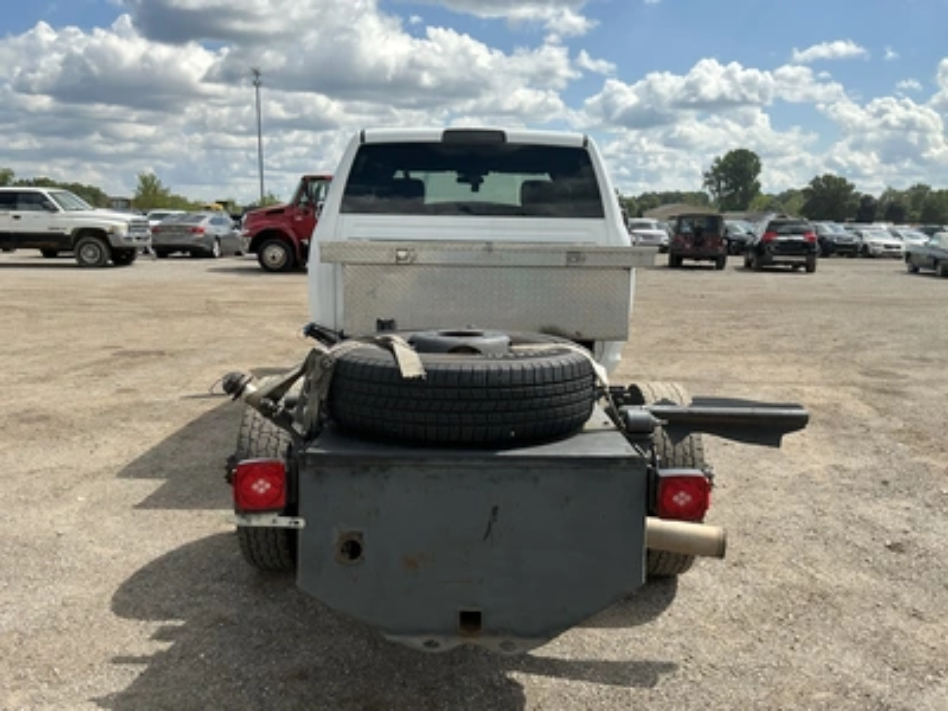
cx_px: 474
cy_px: 356
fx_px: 767
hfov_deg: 63.4
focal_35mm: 28
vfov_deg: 49.7
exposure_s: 1/1848
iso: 25
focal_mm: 3
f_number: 1.8
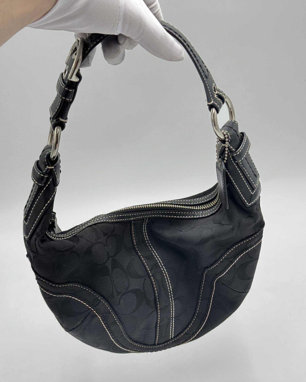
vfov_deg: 36.6
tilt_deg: -27.9
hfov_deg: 29.7
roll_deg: +4.2
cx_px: 151
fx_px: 577
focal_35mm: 51
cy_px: 178
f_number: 1.78
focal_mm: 6.76
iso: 80
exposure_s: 1/271
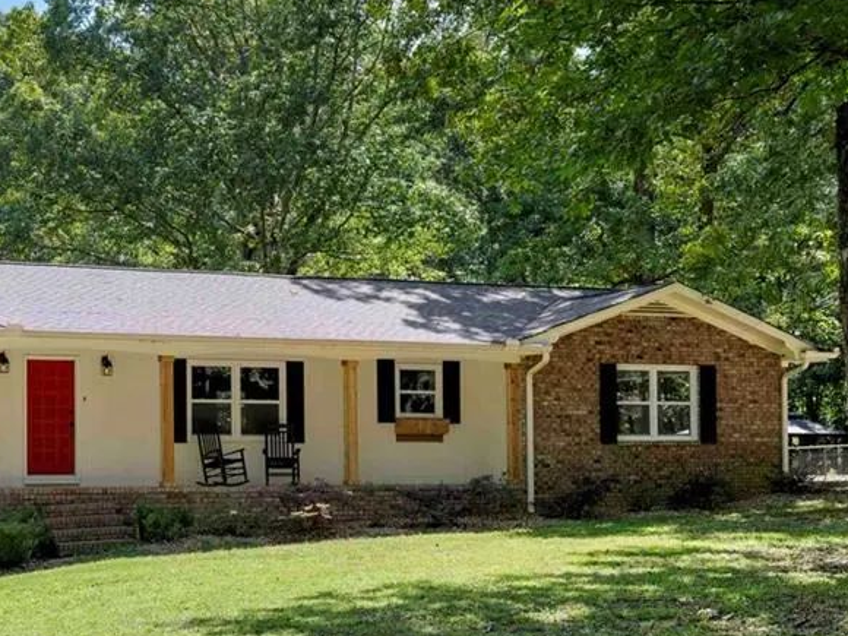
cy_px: 404
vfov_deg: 26.0
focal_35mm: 56
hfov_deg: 32.8
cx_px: 104
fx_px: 1372
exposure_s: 1/125
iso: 100
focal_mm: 33
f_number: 3.5
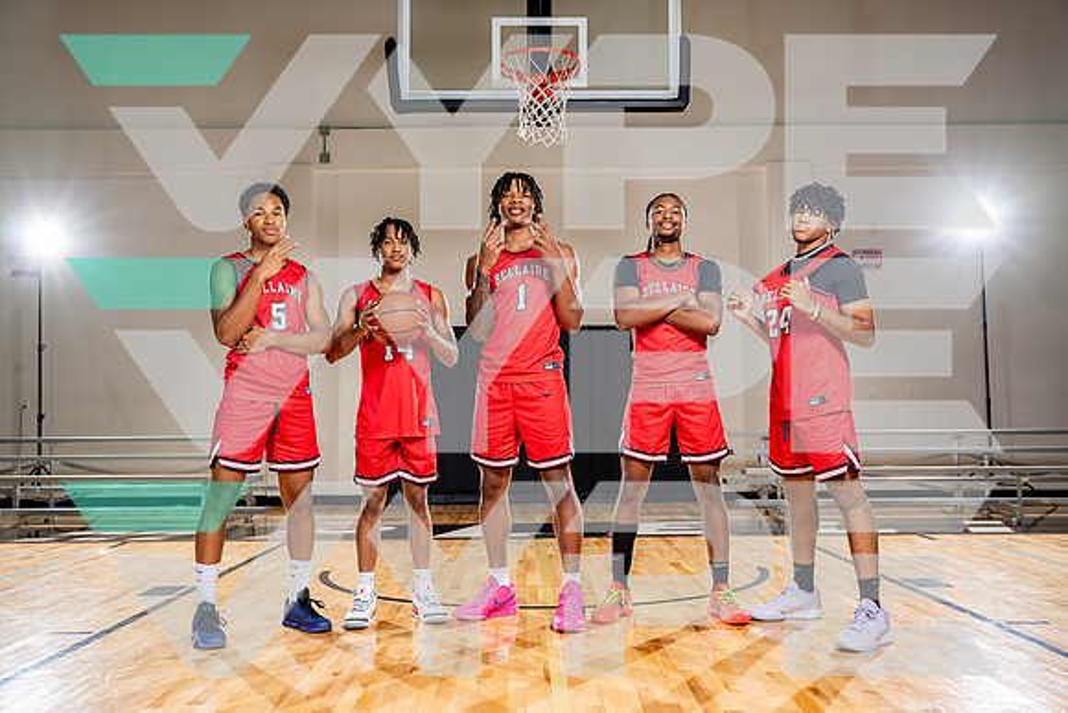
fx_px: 1039
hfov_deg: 54.4
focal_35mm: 35
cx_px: 534
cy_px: 356
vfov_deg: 37.9
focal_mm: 35
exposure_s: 1/250
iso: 250
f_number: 5
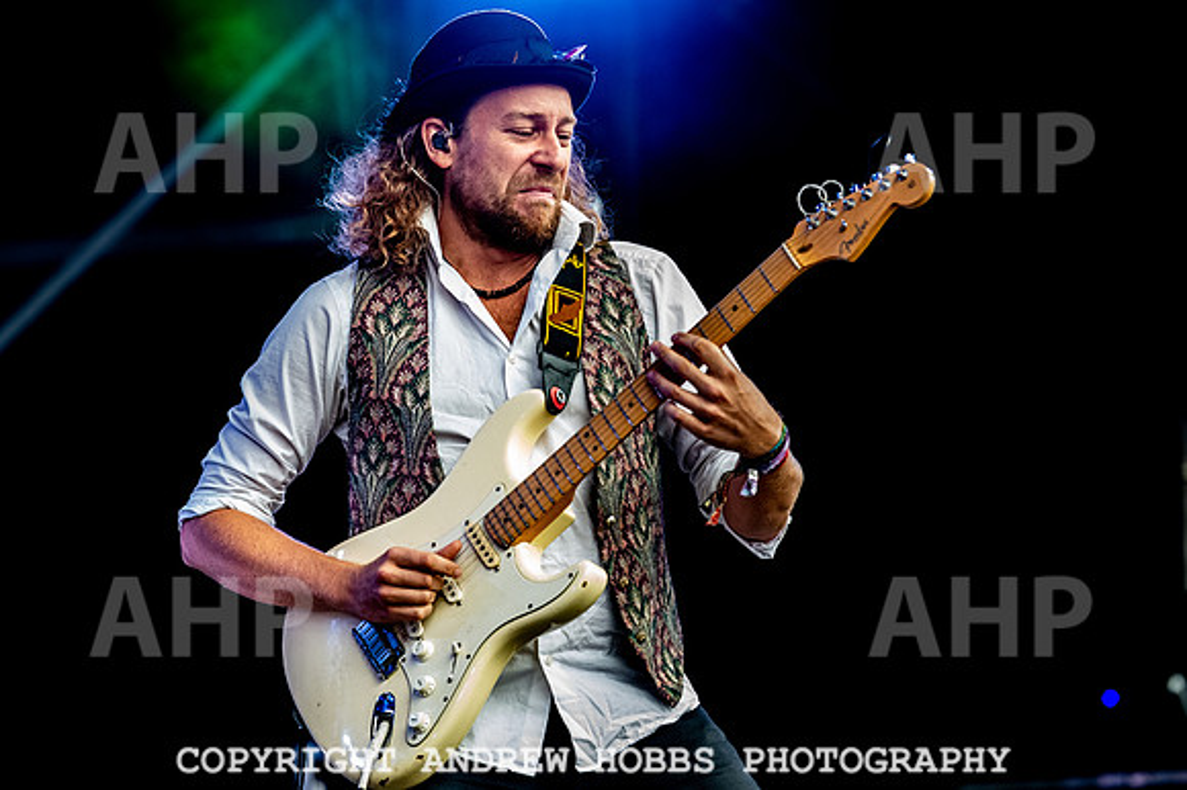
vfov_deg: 4.8
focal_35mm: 284
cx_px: 569
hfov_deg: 7.3
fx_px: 9348
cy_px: 333
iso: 1800
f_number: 4
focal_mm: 200
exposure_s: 1/500
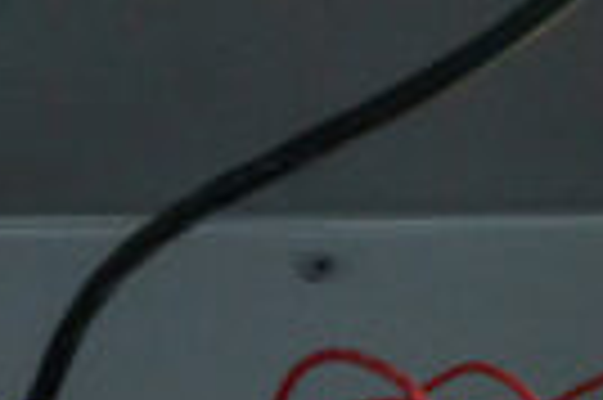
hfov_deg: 5.5
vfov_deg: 3.9
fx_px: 5621
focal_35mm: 336
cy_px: 1494
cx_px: -1620
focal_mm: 44
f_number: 5
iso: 400
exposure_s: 1/125
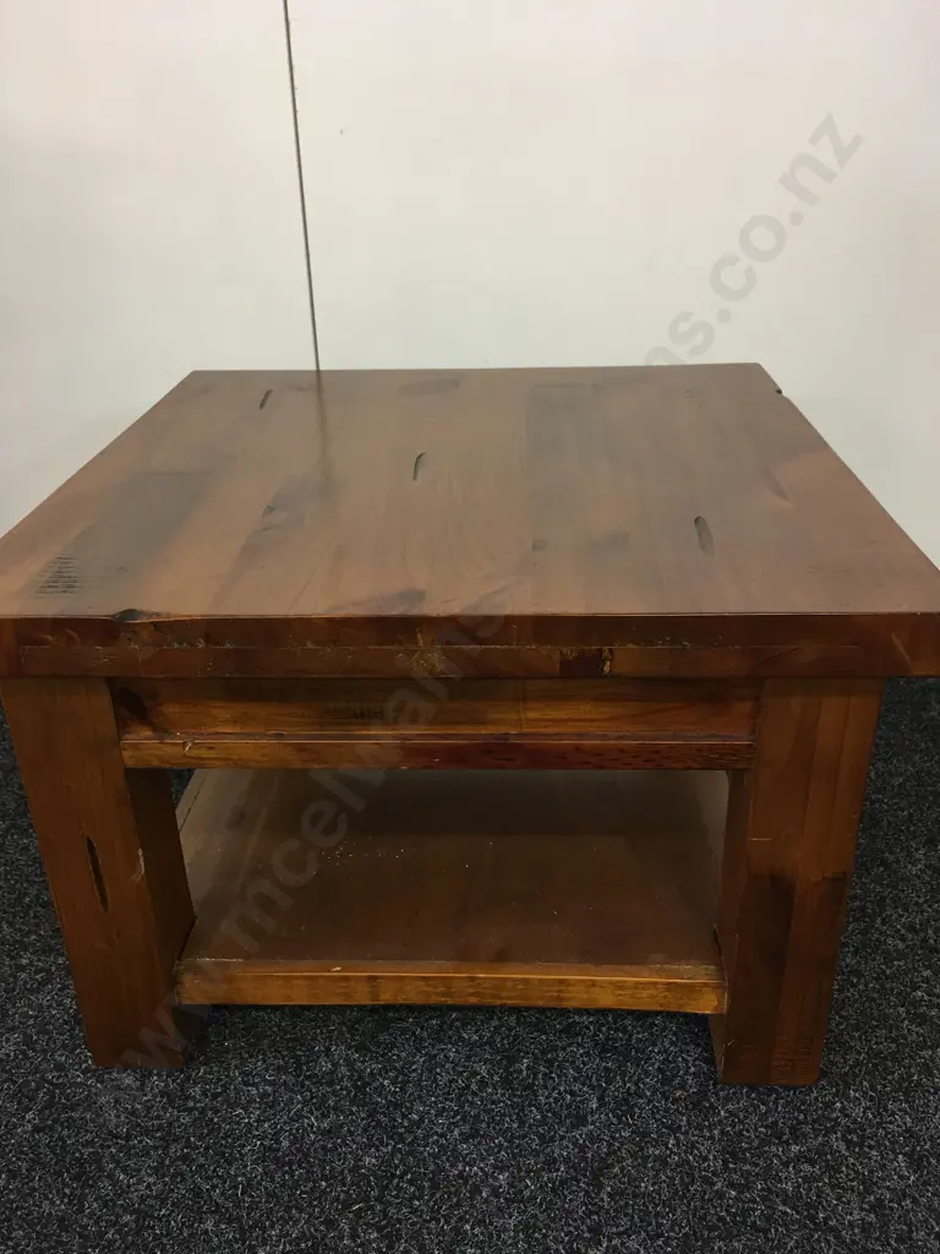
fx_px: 1050
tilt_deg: -25.4
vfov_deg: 61.7
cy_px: 627
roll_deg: -0.4
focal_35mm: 29
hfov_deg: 48.2
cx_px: 470
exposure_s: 1/17
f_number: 2.2
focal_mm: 4.15
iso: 40
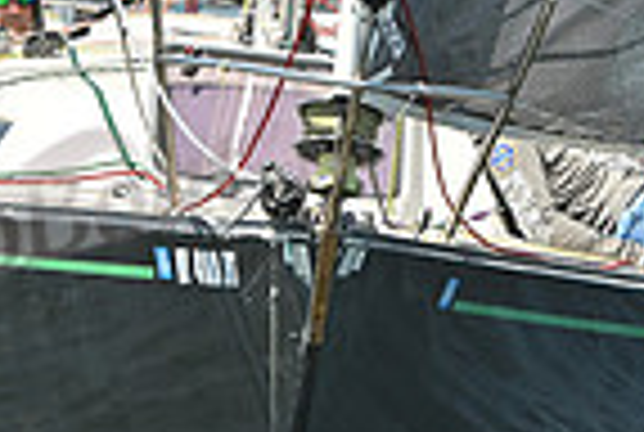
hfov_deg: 3.1
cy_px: -74
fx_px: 11957
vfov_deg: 2.1
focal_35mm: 667
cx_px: 608
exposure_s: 1/1000
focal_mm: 165
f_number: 7.1
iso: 320
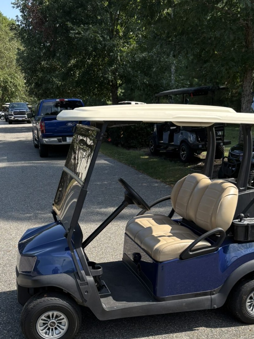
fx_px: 450
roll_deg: +0.6
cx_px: 137
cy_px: 262
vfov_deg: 39.9
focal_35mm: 46
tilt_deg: -17.6
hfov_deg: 31.5
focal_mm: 5.96
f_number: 1.6
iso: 50
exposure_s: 1/1799
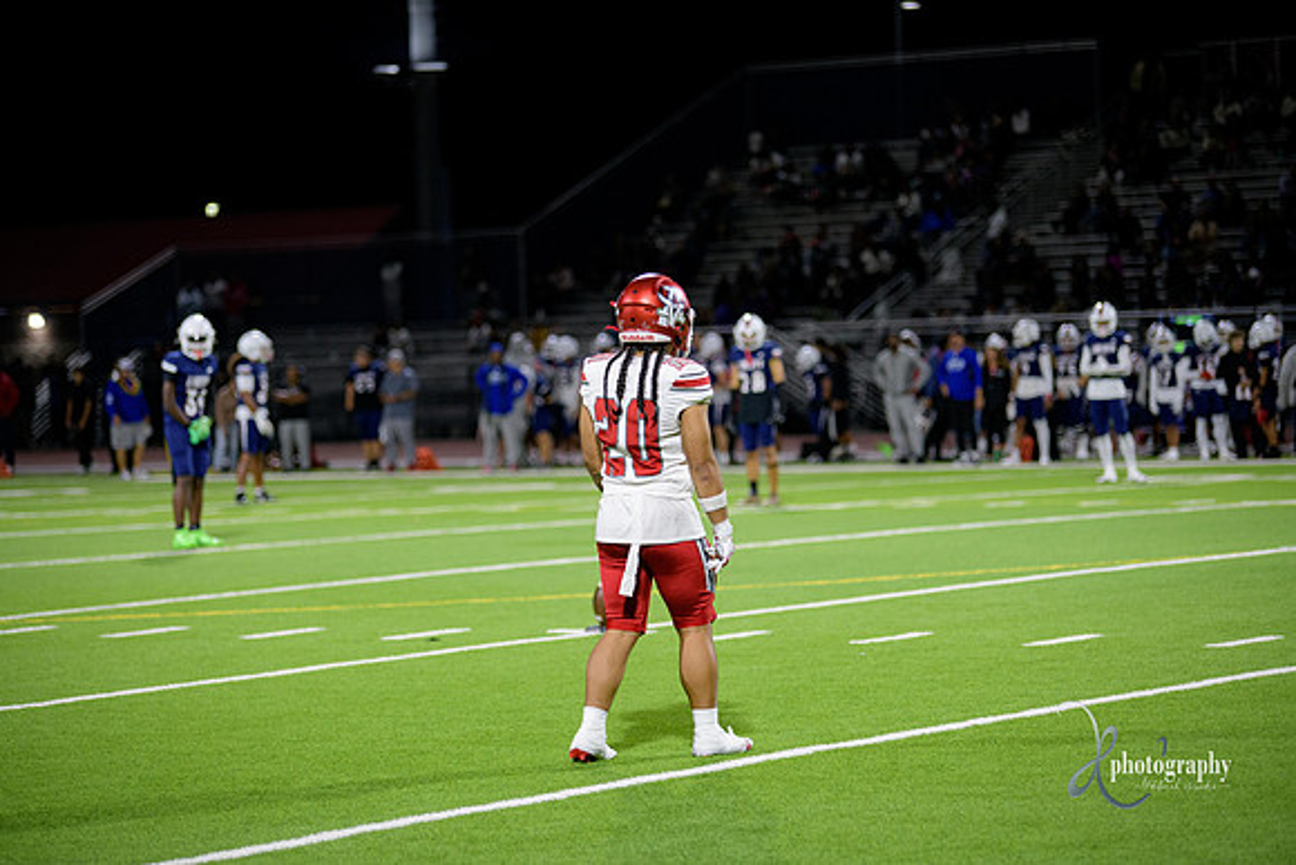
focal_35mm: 130
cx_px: 648
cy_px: 432
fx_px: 4681
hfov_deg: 15.8
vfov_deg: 10.6
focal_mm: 130
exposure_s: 1/320
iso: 2000
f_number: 2.8
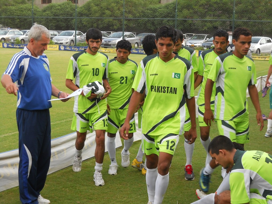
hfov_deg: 29.4
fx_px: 519
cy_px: 102
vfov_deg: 22.3
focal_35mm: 66
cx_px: 136
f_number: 4
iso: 80
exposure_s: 1/100
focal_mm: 10.84
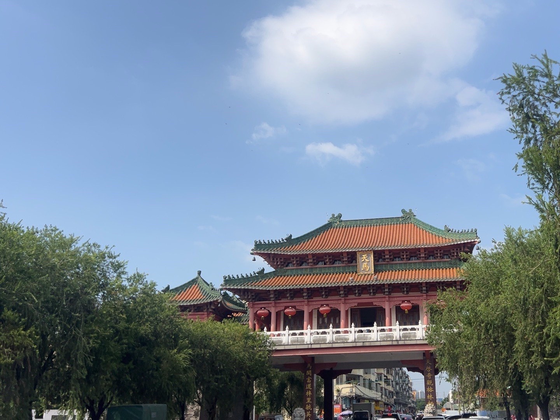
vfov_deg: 51.4
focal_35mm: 27
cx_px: 280
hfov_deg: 65.3
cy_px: 210
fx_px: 437
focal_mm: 5.7
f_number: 1.5
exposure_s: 1/6579
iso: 50
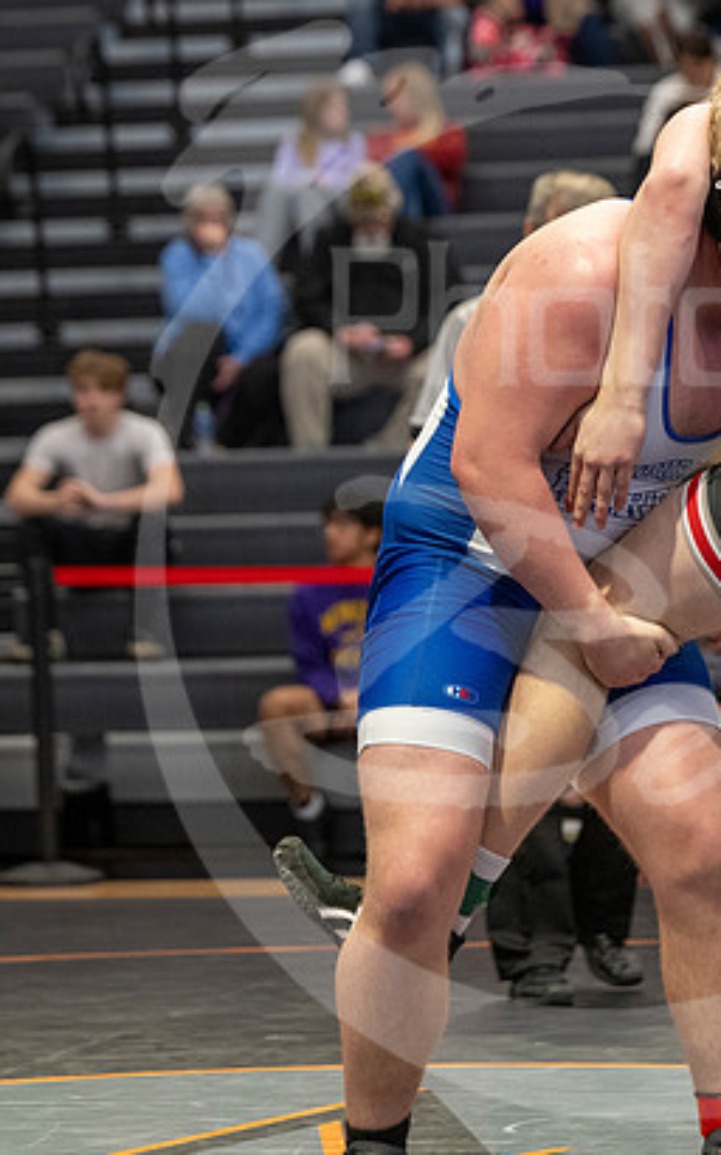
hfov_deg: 8.2
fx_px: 5034
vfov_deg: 13.1
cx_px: 382
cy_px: 466
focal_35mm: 160
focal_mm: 87
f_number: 2.8
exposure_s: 1/1000
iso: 3200
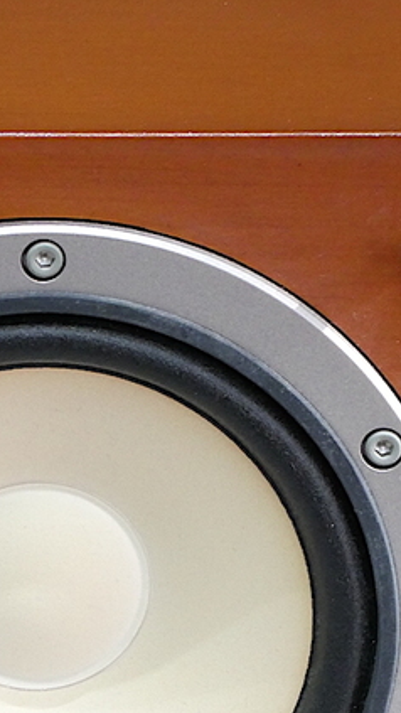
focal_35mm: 334
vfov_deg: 6.5
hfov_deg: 3.6
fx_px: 6312
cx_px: -254
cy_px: 593
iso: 400
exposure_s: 1/15
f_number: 5.6
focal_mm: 24.2
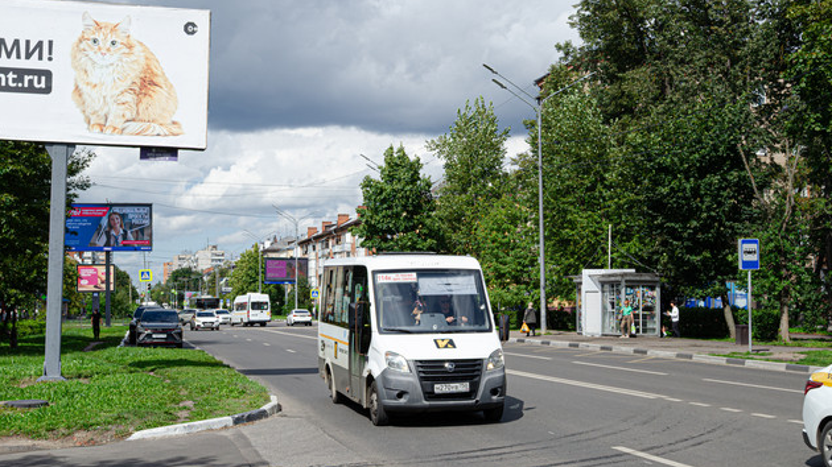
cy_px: 235
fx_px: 1125
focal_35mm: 51
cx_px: 420
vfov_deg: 23.5
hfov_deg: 40.6
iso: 500
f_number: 11
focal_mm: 32
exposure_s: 1/800
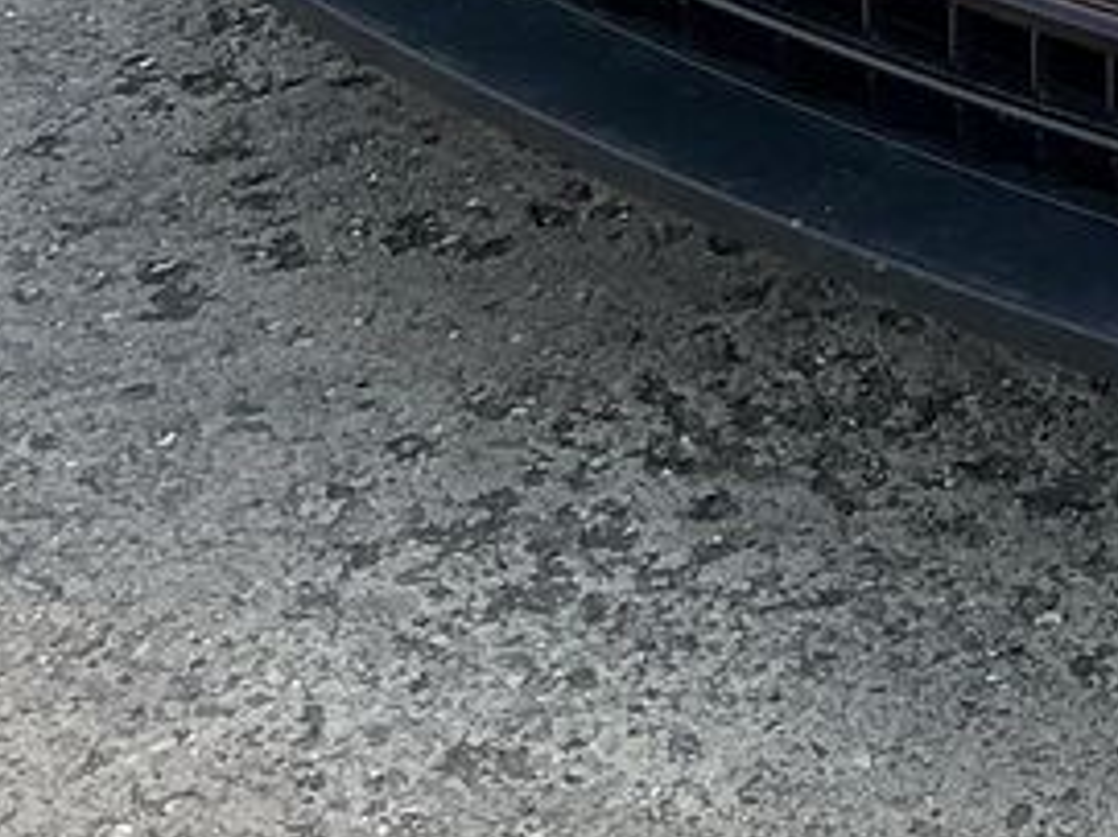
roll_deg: -1.2
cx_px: 2046
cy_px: -841
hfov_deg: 14.0
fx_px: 4003
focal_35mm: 124
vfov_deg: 10.9
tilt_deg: -15.7
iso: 25
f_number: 1.8
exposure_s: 1/562
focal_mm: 3
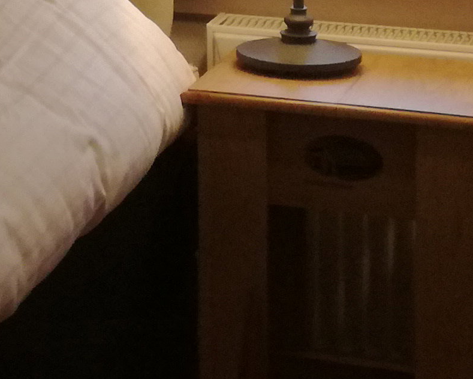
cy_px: -180
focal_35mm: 139
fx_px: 1946
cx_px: -176
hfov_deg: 13.3
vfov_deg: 10.7
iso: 200
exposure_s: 1/33.3
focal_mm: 3.79
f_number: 2
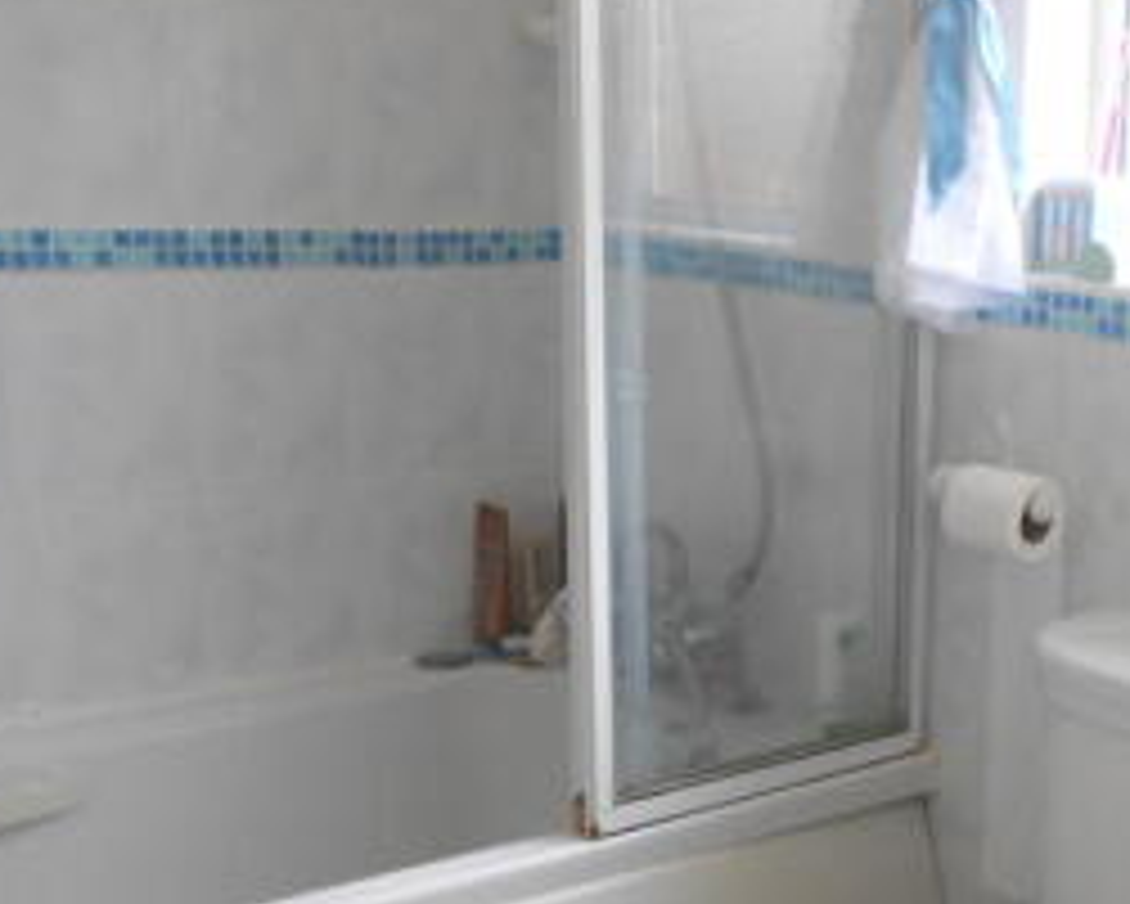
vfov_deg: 25.2
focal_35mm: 59
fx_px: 1974
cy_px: 776
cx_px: 1101
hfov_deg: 30.0
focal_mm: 4.6
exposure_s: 1/30
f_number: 3.5
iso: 100
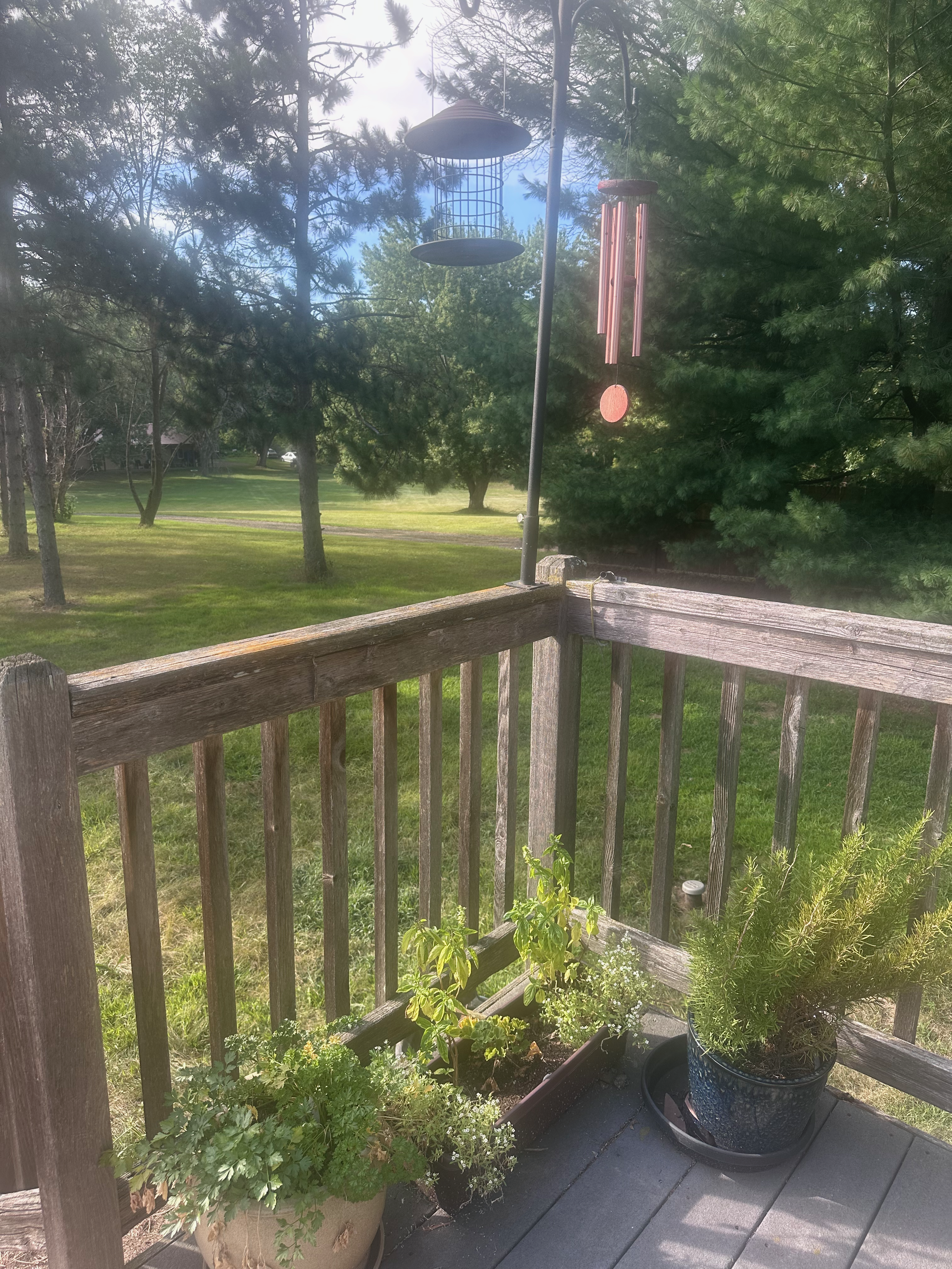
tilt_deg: -12.6
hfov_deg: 56.8
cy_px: 634
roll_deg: +0.3
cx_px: 476
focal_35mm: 24
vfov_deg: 71.6
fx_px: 880
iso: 80
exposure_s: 1/501
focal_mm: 6.86
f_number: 1.78
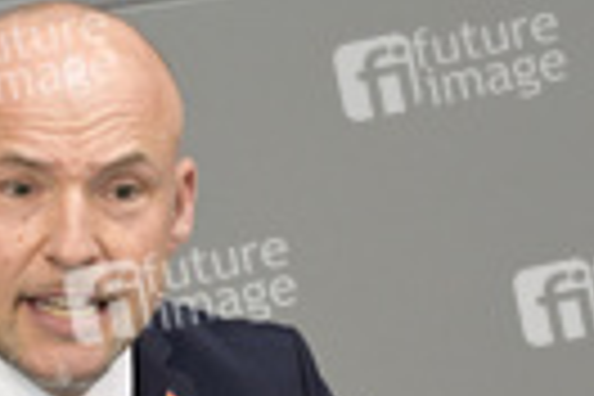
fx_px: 20838
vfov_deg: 1.1
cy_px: 630
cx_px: 61
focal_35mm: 1263
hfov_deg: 1.6
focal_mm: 370
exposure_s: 1/320
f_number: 5.6
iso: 8000
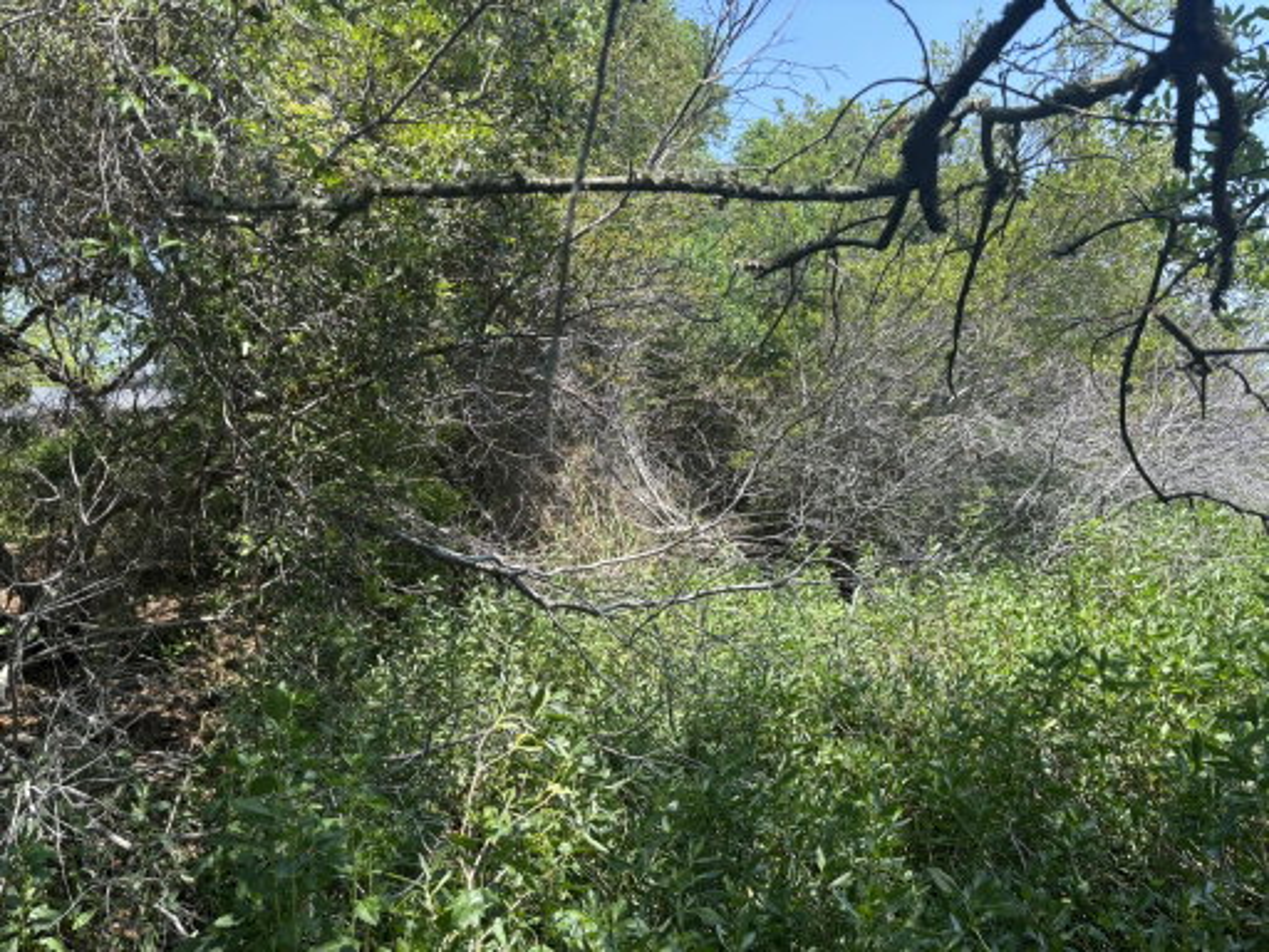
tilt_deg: -2.4
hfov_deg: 67.3
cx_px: 634
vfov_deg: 53.1
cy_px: 476
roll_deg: +4.9
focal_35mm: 26
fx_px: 953
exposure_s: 1/880
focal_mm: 5.96
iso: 50
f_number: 1.6
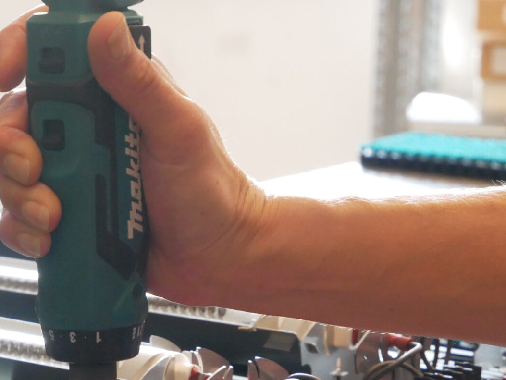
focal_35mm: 175
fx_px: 2560
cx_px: 140
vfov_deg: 8.4
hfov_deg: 11.3
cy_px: 417
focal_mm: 36
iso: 1250
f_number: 5.3
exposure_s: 1/80
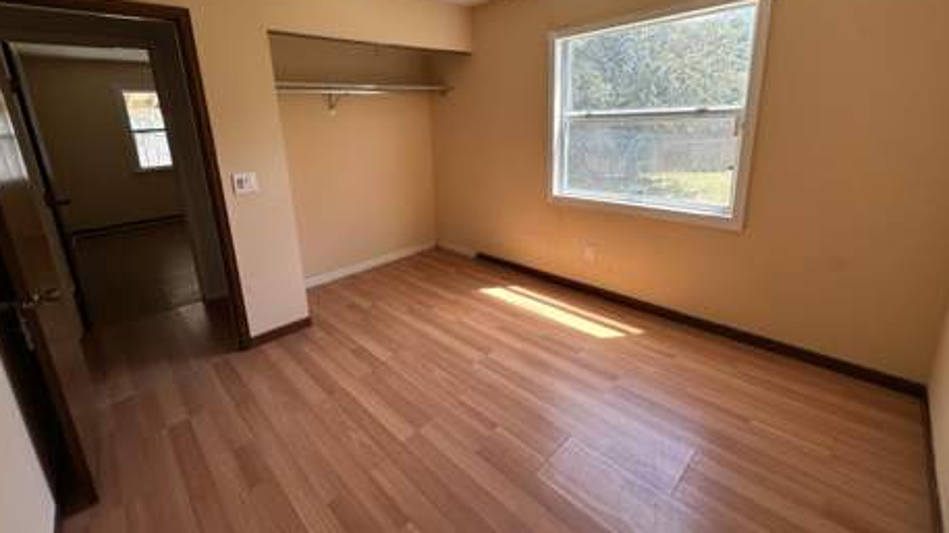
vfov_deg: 66.4
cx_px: 471
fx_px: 403
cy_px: 213
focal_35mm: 16
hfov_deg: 99.4
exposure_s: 1/99
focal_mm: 2.22
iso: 50
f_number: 2.2
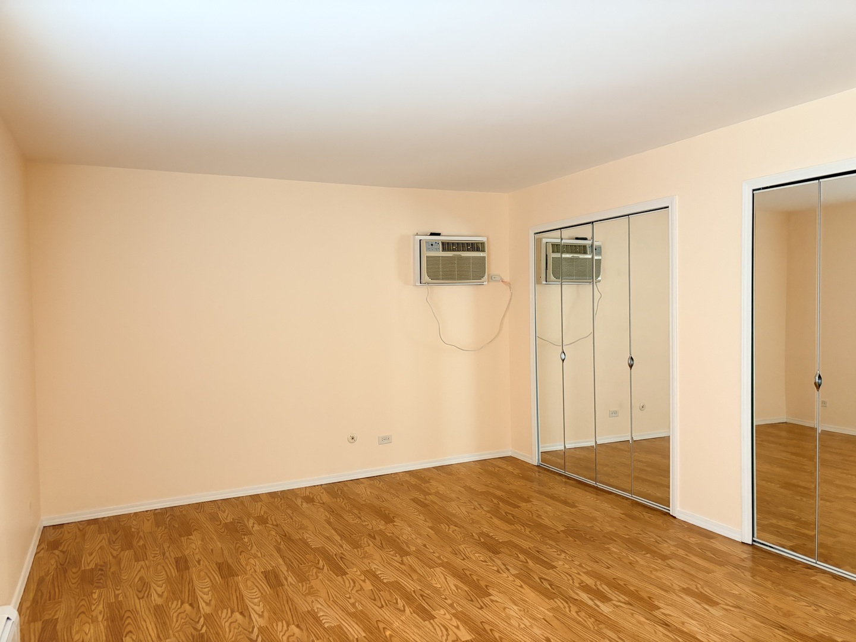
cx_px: 428
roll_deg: -0.2
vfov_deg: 53.1
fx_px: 643
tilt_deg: -2.3
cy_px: 321
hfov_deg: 67.3
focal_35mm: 26
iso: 500
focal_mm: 5.96
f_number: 1.6
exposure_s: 1/60
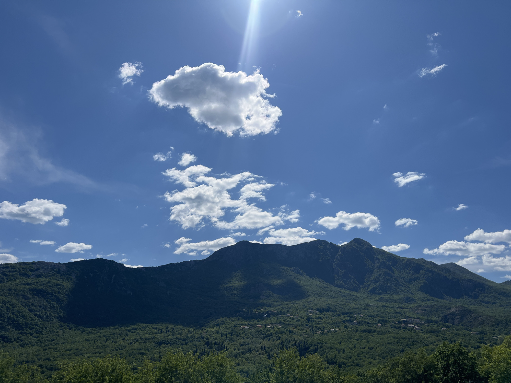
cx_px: 256
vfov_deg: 53.1
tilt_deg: +20.9
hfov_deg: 67.3
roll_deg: -1.6
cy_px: 192
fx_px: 384
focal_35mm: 26
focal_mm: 5.7
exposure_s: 1/12658
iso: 50
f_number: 1.5
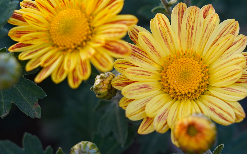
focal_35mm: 164
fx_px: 1104
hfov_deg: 12.8
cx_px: 157
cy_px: 31
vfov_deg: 8.0
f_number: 7.1
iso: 400
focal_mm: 105
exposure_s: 1/160
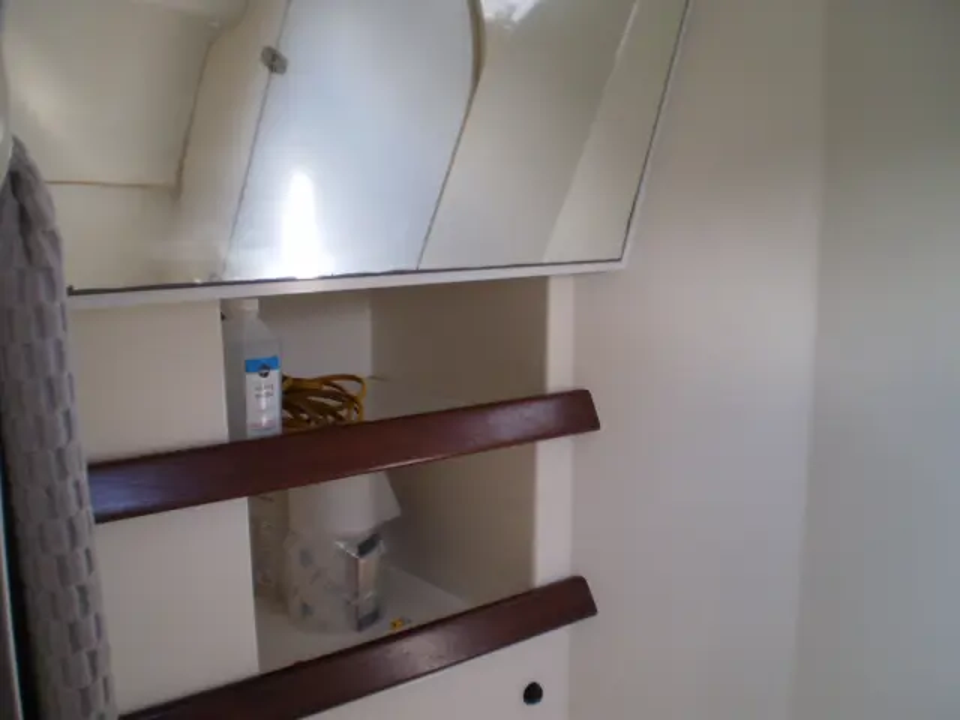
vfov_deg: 39.7
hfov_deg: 51.4
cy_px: 360
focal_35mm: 36
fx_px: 998
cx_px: 480
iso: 100
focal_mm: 6.3
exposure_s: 1/30
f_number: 3.1
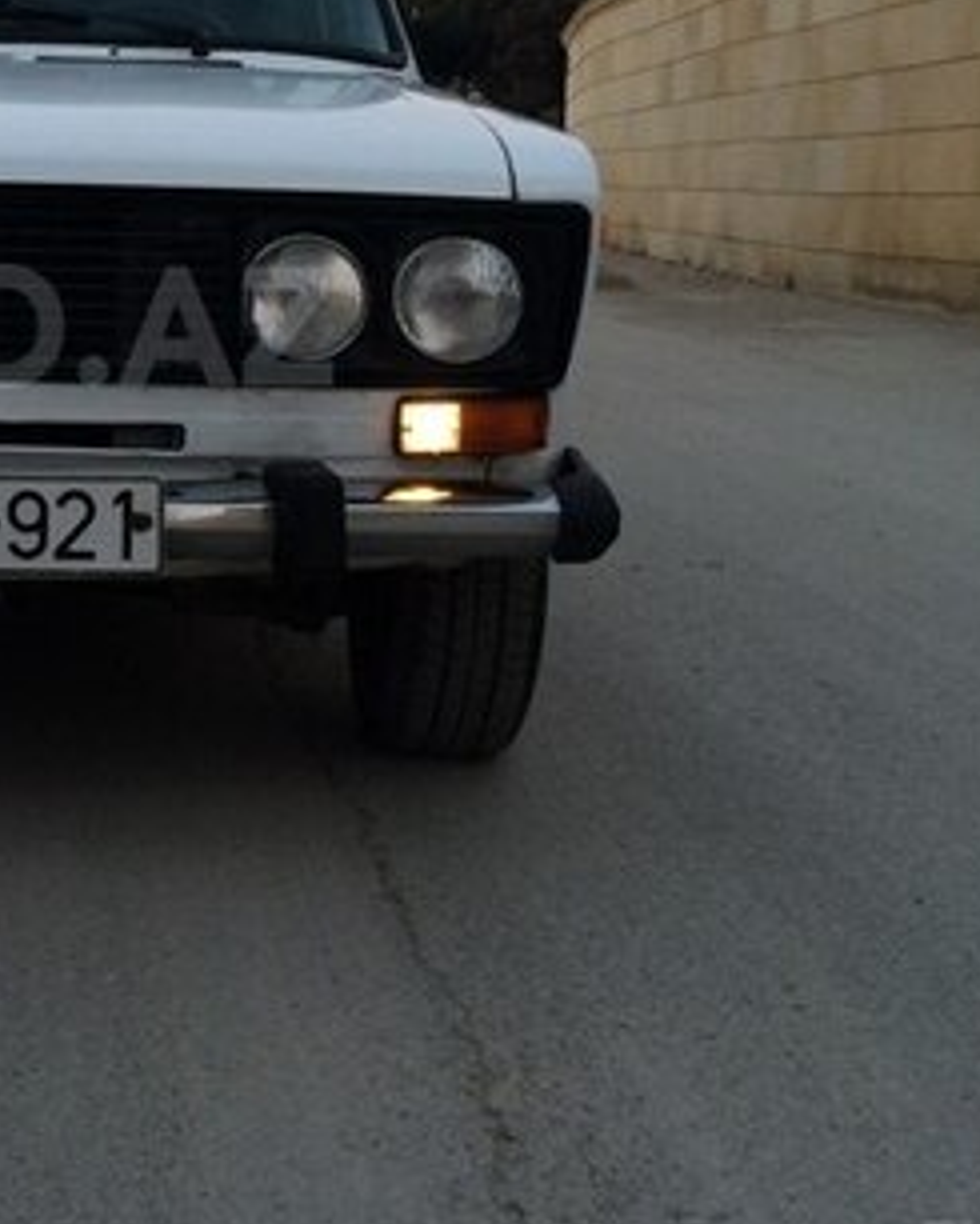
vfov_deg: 30.5
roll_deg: +1.1
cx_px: -76
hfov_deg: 23.6
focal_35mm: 61
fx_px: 2210
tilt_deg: -4.4
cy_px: 326
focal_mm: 4.15
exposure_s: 1/33
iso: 50
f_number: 2.2
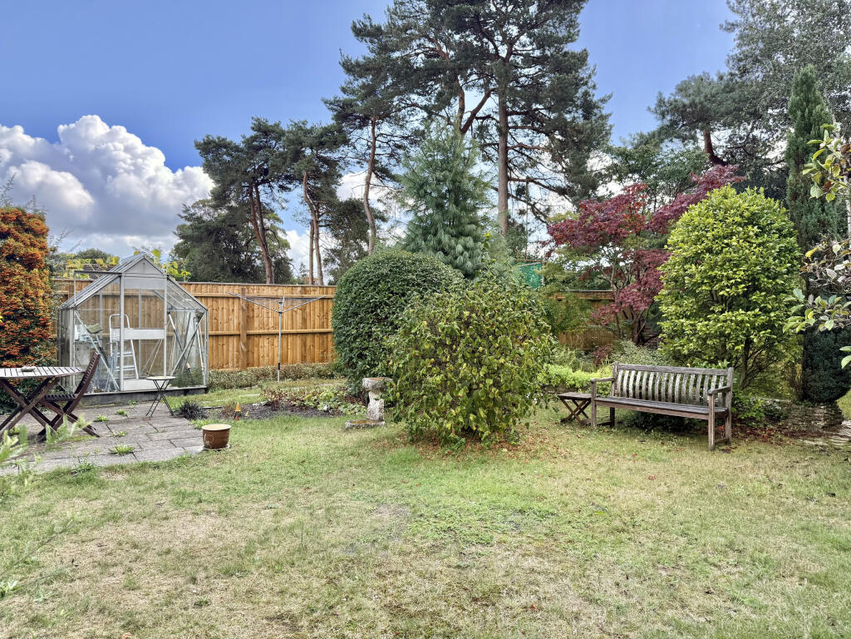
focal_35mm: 24
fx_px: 590
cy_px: 320
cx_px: 426
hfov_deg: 71.6
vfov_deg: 56.8
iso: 100
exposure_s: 1/943
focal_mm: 6.76
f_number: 1.78
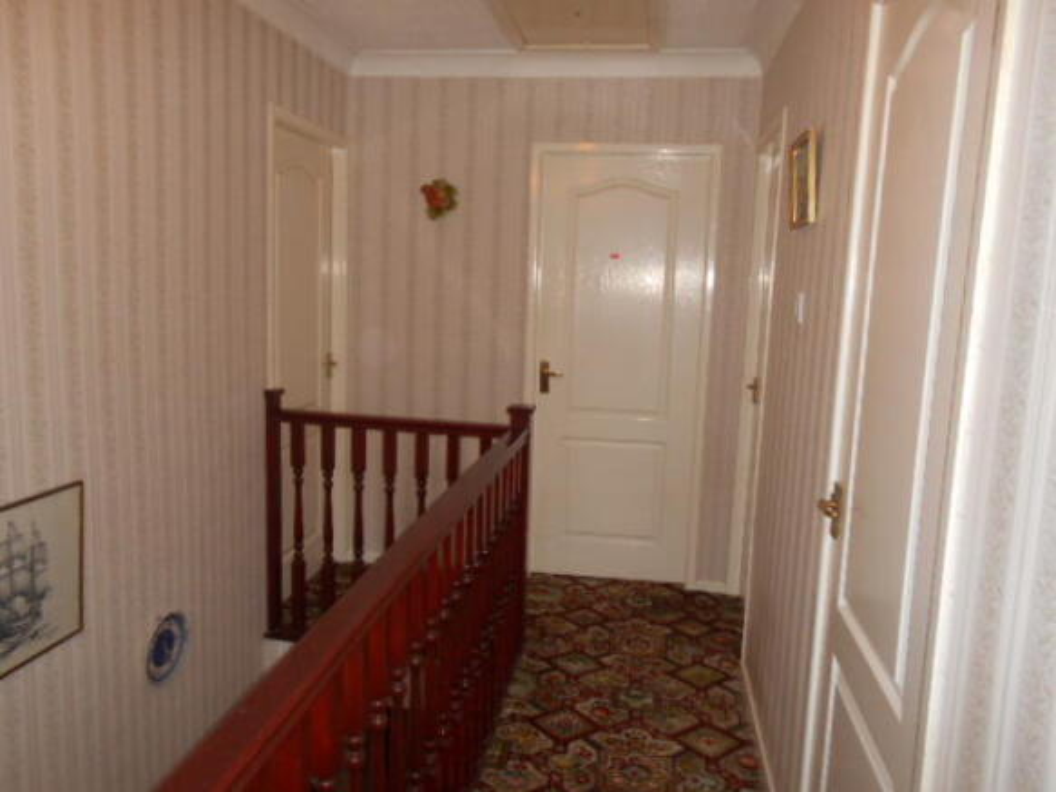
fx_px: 793
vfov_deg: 53.0
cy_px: 396
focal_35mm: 26
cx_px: 528
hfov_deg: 67.3
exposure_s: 1/25
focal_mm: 4.6
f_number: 3.2
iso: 200
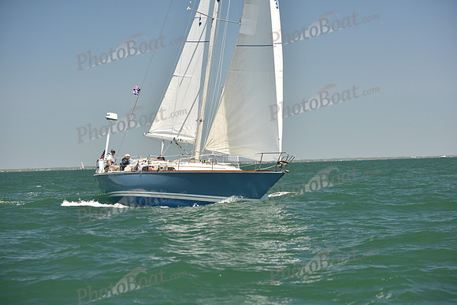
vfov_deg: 13.7
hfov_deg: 20.4
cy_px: 152
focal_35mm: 100
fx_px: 1270
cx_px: 228
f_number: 5
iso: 250
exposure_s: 1/800
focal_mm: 100
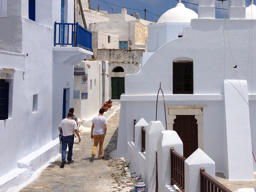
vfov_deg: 25.5
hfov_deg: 33.1
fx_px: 422
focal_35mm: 57
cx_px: 192
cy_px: 61
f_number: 2.4
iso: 50
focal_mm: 4.28
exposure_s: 1/4608
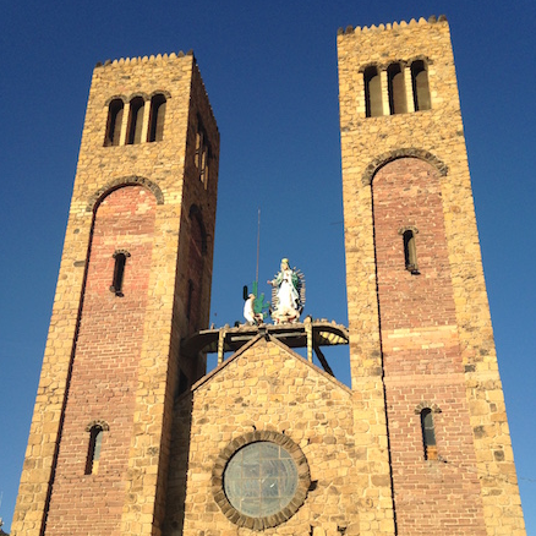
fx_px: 701
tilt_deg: +26.0
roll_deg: +0.3
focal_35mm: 40
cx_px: 270
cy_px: 352
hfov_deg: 41.9
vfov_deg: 41.4
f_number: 2.4
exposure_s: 1/1261
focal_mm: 4.12
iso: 50
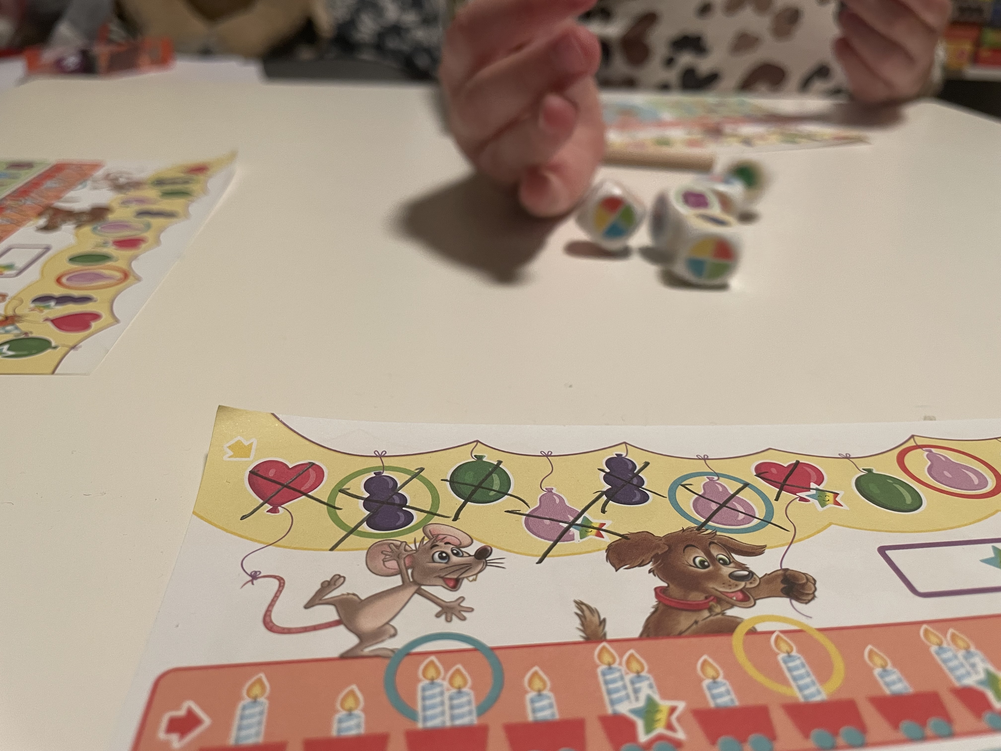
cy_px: 376
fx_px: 752
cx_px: 500
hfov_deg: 67.3
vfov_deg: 53.1
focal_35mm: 26
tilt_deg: -25.2
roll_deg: -0.3
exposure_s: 1/50
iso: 160
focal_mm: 4.2
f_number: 1.6
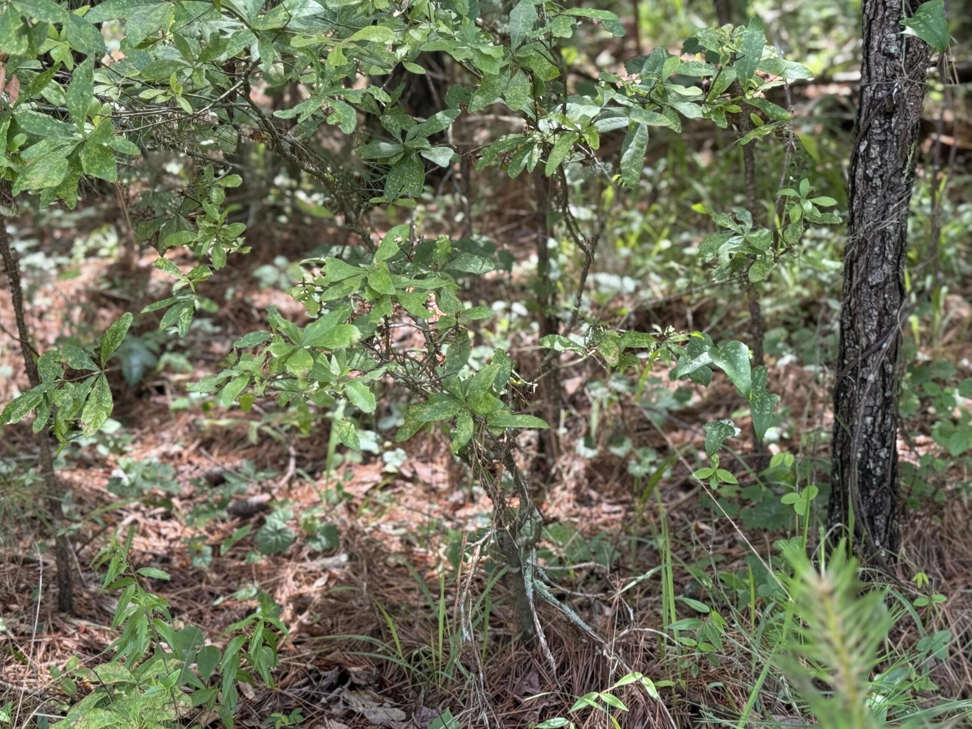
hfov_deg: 29.4
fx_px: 1853
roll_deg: -0.6
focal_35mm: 66
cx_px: 426
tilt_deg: -9.5
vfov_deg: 22.2
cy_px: 286
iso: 64
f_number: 1.78
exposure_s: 1/162
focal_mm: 6.76
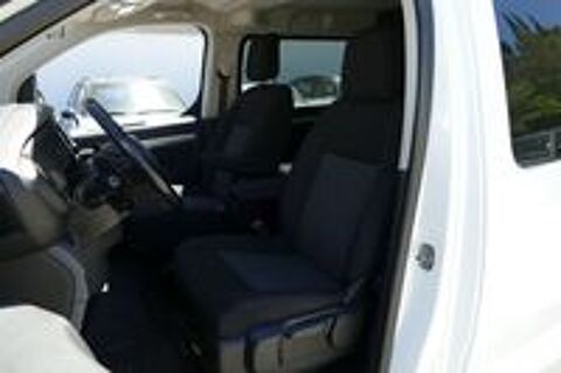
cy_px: 186
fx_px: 389
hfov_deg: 71.6
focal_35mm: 25
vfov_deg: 51.2
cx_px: 280
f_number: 2.8
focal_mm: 9.12
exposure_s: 1/250
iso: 125
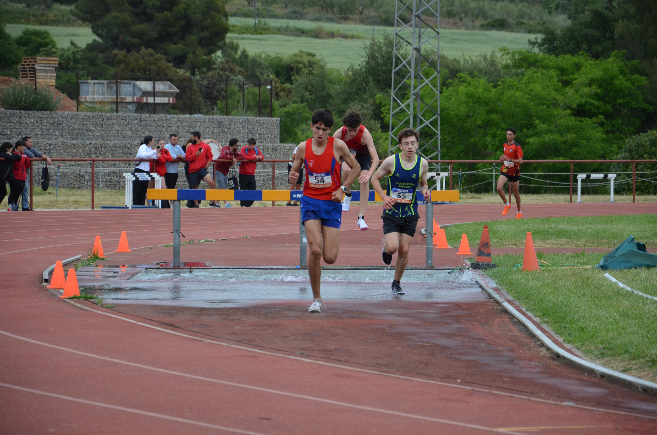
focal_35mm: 158
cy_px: 218
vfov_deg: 8.7
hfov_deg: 13.1
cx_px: 328
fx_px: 2868
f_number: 5.6
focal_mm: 105
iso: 640
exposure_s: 1/1000
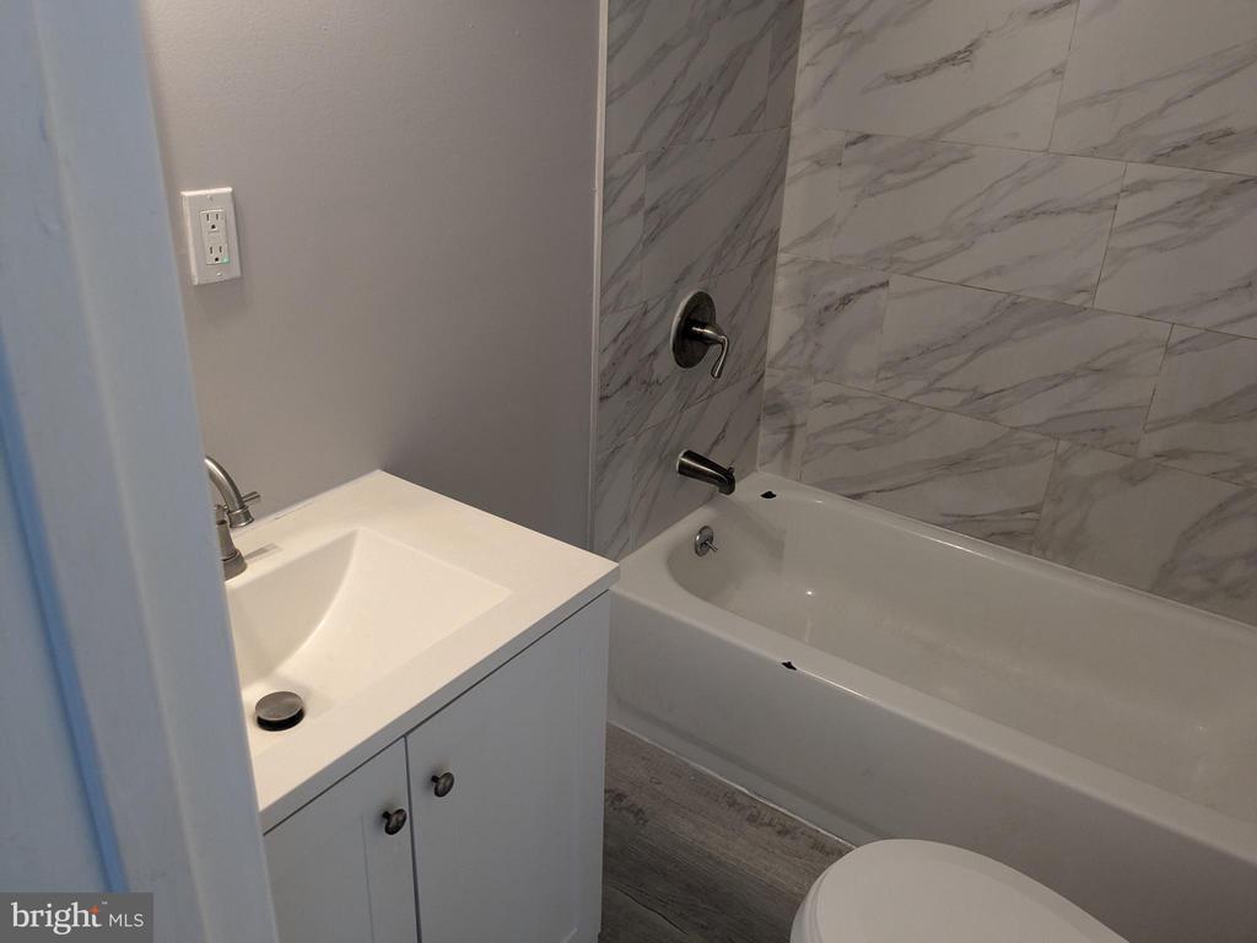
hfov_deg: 65.3
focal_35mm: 27
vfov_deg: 51.4
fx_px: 980
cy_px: 472
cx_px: 628
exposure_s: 1/24
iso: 102
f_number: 1.73
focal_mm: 4.38
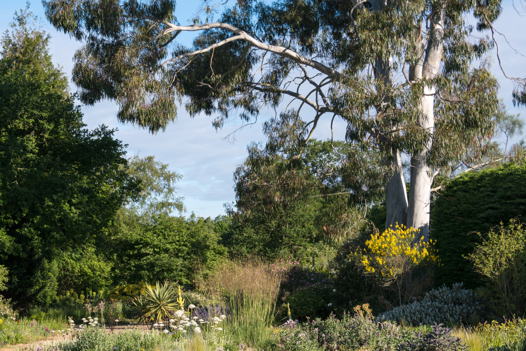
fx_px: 964
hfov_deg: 30.2
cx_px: 154
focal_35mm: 66
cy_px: 238
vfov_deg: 20.5
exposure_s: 1/200
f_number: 10
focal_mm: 35
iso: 125
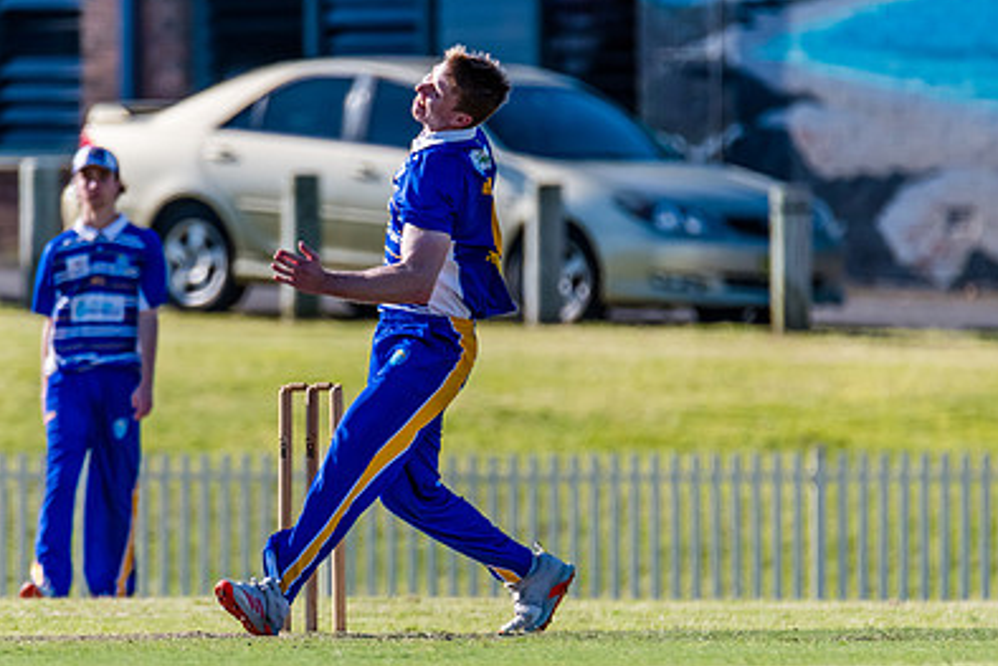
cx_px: 404
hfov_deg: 2.2
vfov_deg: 1.5
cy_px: 374
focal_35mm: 948
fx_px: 26289
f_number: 6.3
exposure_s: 1/2000
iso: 640
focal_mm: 600
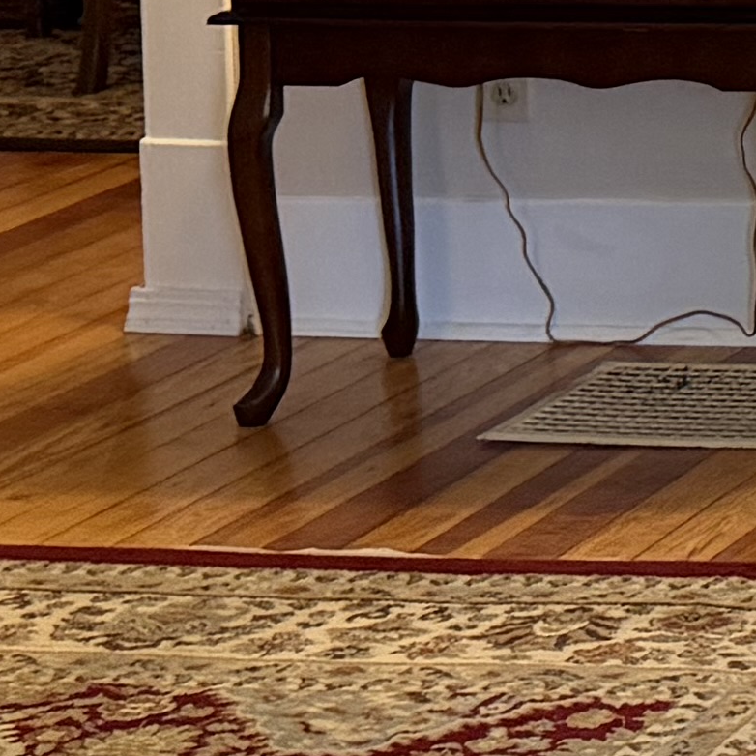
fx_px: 3830
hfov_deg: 9.7
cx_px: 1945
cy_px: -371
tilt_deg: -4.9
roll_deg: -0.5
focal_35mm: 155
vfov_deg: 10.9
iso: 320
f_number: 1.78
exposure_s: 1/60
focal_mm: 6.76
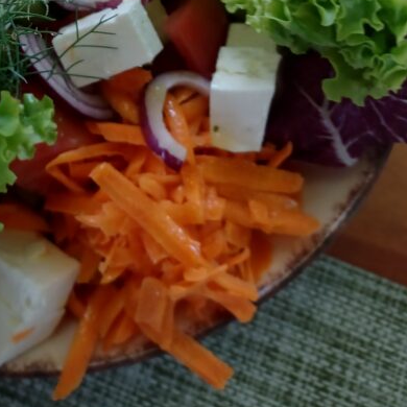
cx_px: 41
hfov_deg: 28.4
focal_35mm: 58
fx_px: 772
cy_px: -50
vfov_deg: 26.9
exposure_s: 1/60
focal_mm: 4.6
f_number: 1.8
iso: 125
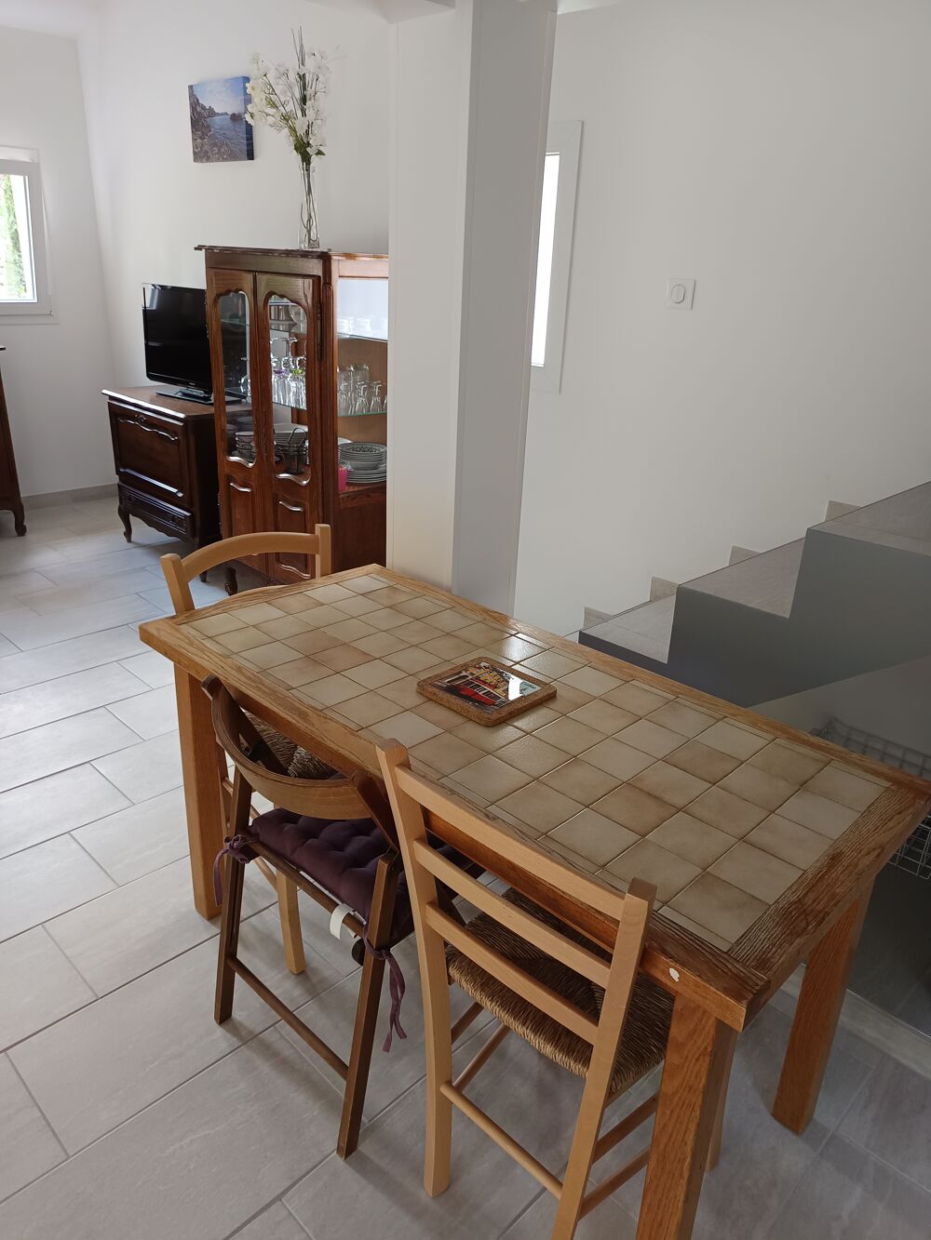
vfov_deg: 71.6
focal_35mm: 24
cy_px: 620
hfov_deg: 56.8
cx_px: 466
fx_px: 861
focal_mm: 5.31
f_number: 1.7
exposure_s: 1/50
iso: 714
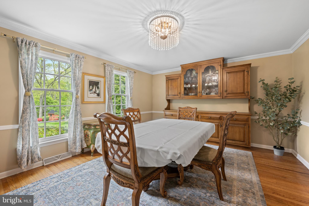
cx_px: 154
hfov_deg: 104.3
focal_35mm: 14
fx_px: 120
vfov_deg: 81.2
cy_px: 103
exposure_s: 1/2.5
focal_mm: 14
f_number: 8
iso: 400
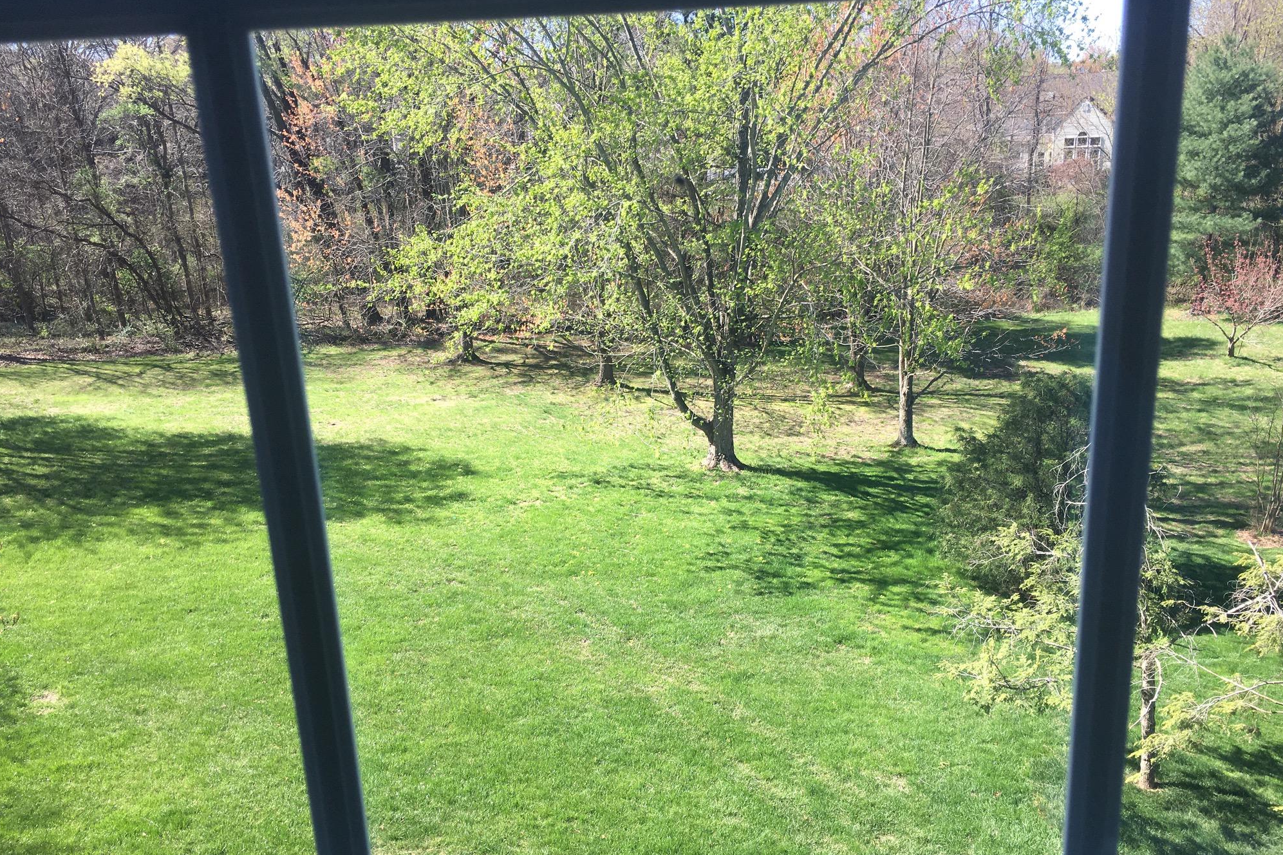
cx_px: 651
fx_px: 1105
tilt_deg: -16.9
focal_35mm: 31
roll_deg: +3.9
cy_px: 467
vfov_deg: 42.3
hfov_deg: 60.3
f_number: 2.2
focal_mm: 4.15
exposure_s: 1/291
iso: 25
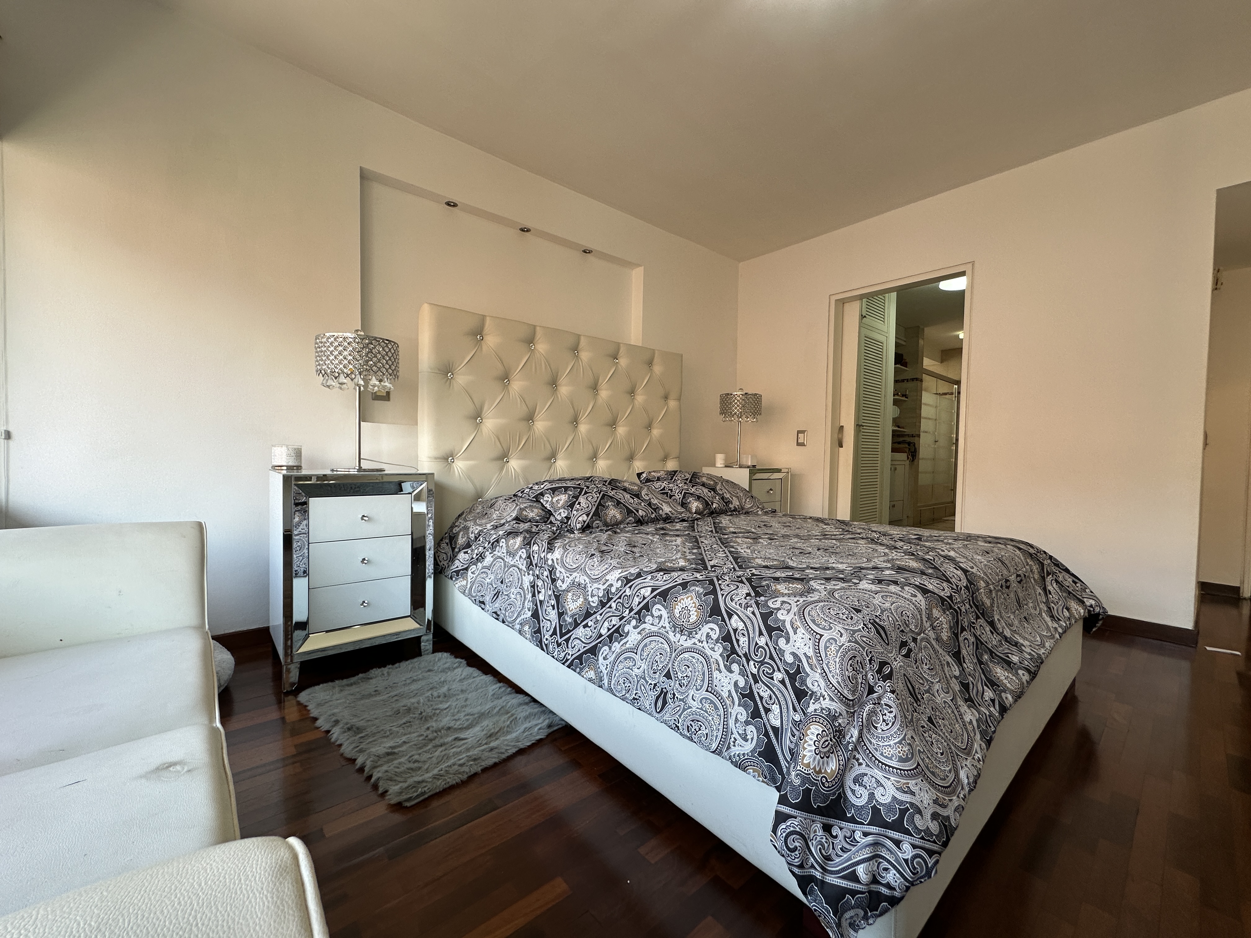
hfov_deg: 102.1
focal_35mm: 14
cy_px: 469
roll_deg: -0.8
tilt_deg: -2.2
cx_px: 626
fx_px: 506
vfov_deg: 85.7
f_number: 2.2
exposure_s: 1/99
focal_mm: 2.22
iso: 80
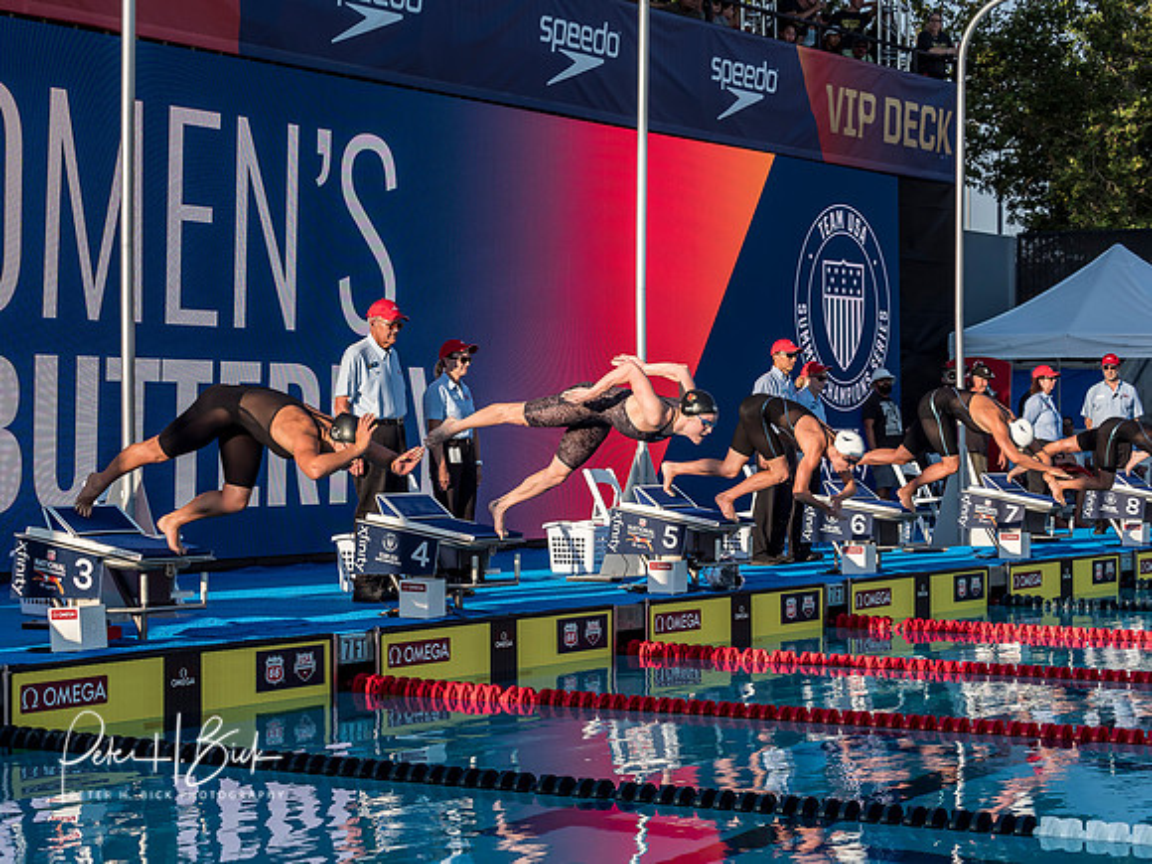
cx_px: 576
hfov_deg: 24.4
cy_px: 432
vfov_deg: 18.4
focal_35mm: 80
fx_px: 2662
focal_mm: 40
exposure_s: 1/640
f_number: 5
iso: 200
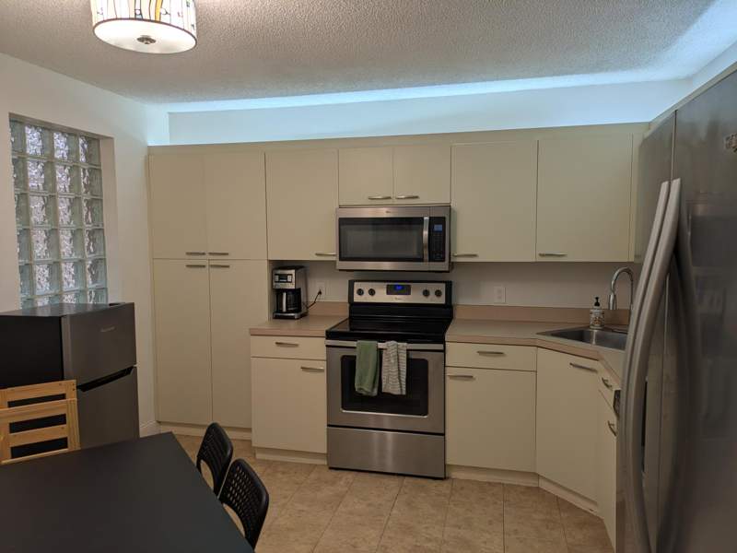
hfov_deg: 69.4
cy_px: 276
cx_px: 368
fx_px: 532
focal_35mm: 25
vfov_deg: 54.9
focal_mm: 5.43
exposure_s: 1/120
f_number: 1.89
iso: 68
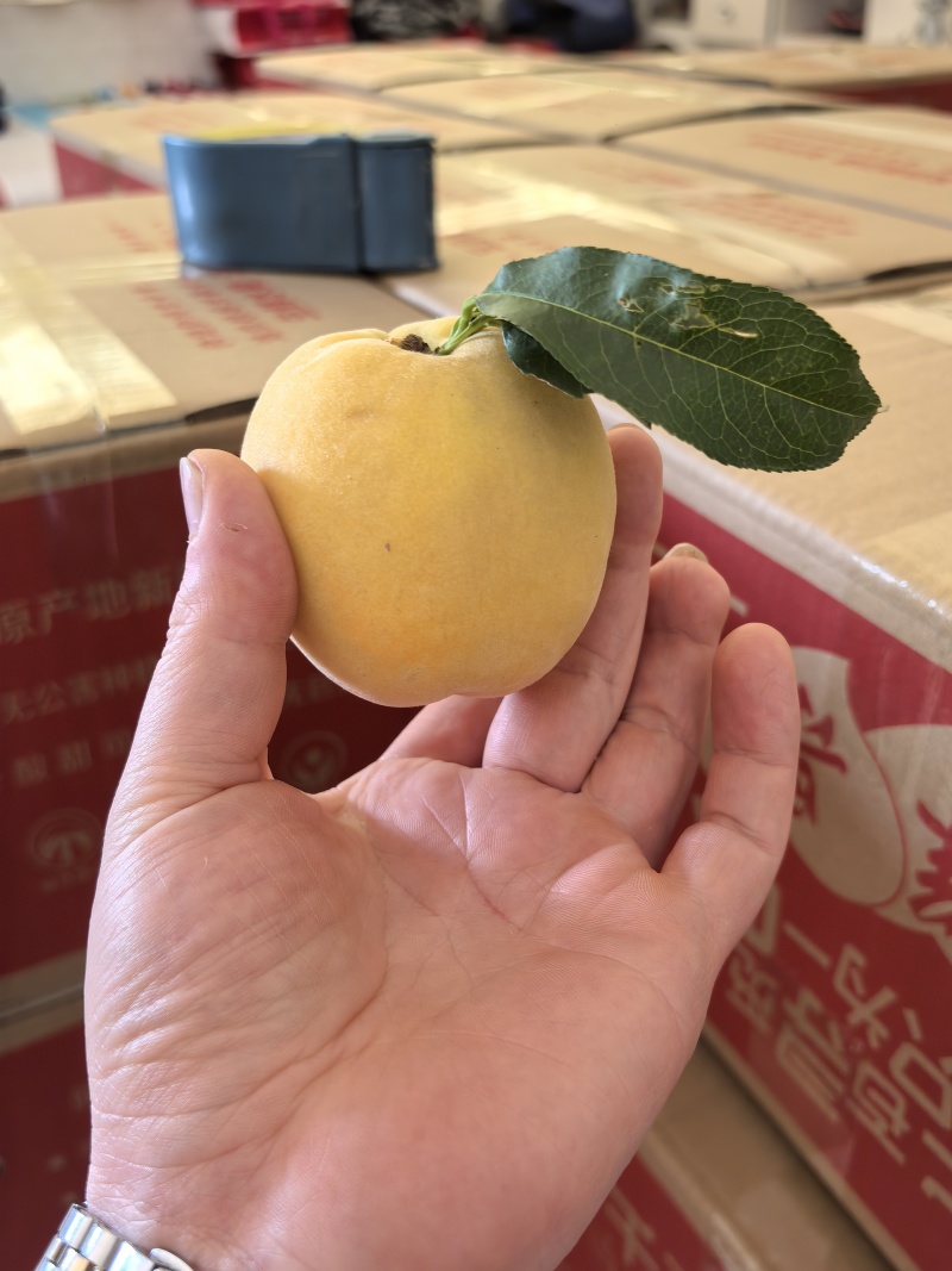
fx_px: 1100
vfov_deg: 60.0
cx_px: 476
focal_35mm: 30
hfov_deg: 46.8
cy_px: 636
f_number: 2
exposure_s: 1/50
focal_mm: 6.98
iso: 200
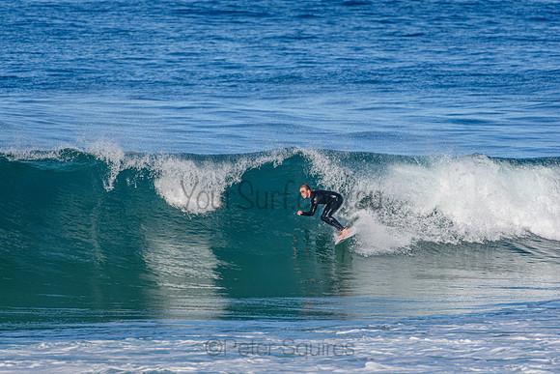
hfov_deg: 2.7
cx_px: 280
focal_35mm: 750
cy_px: 187
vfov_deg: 1.8
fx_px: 11669
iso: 280
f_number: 5.6
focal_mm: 500
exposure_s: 1/2000
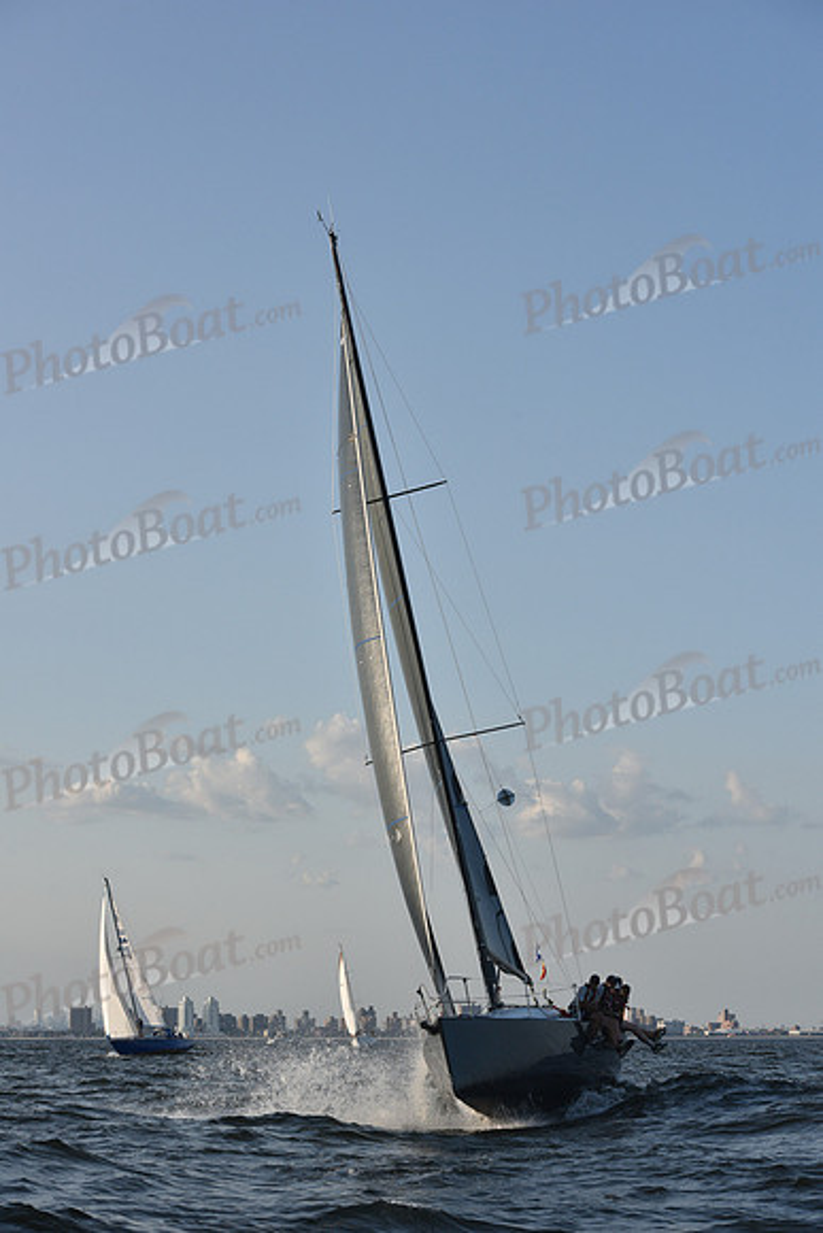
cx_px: 412
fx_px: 2399
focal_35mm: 70
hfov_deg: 19.5
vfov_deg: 28.8
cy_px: 616
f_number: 8
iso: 320
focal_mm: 70
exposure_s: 1/1000
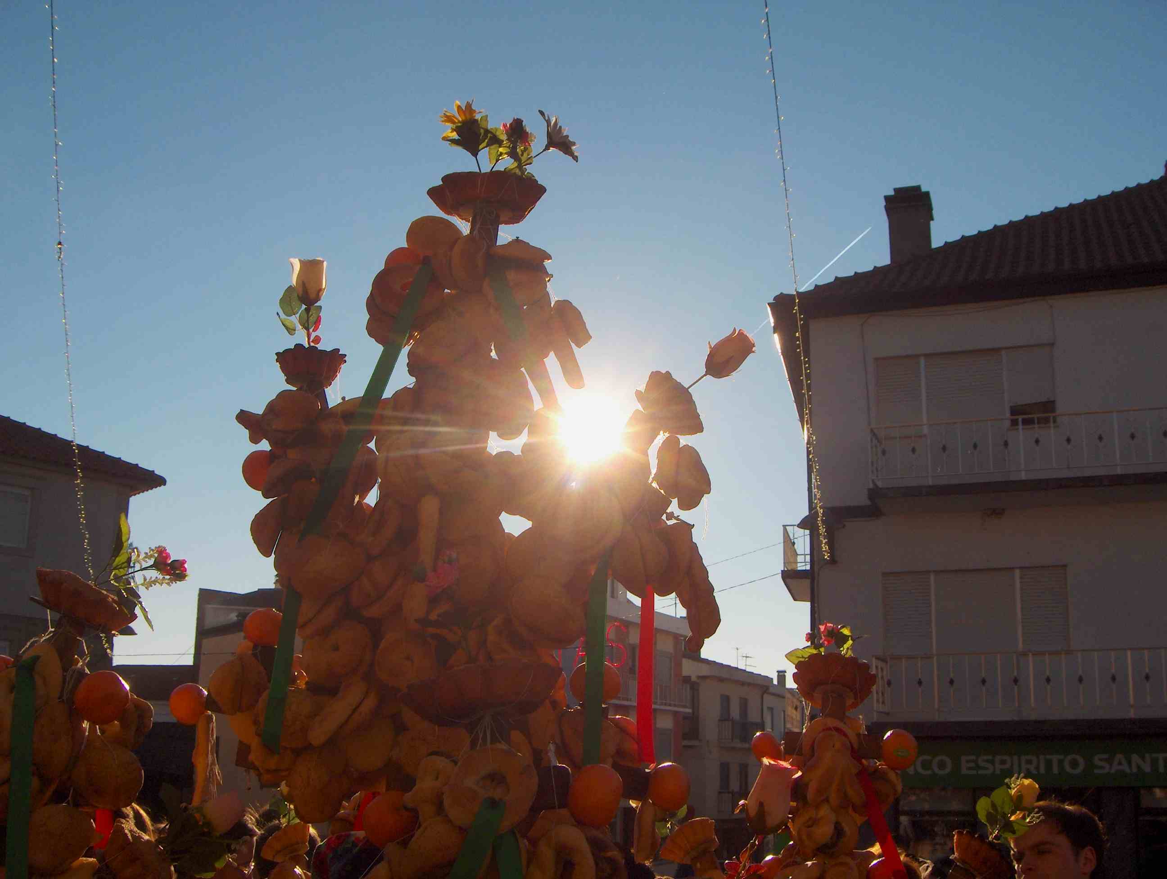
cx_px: 584
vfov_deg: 36.9
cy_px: 440
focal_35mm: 39
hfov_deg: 47.8
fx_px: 1317
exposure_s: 1/1266
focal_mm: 8
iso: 100
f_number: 4.8
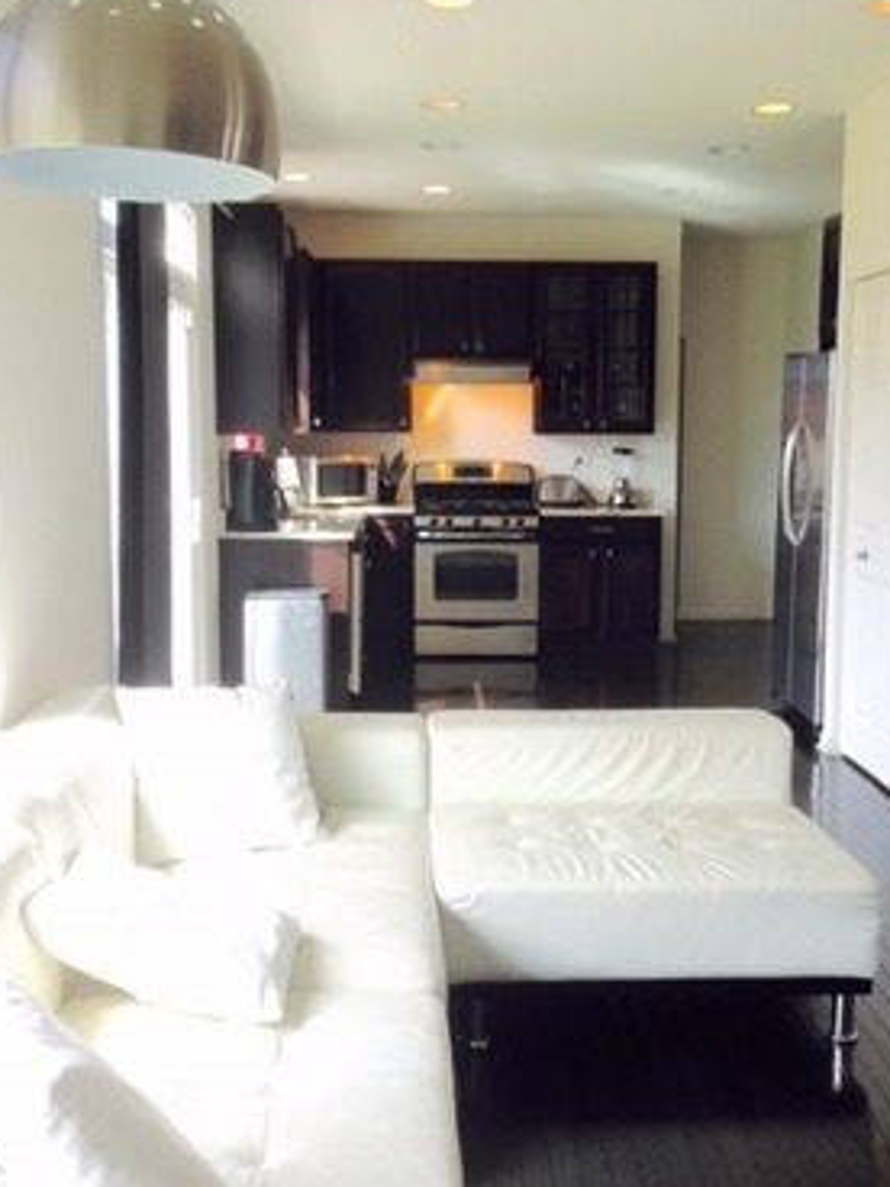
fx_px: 1474
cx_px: 458
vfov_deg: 43.8
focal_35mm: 43
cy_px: 571
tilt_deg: -2.6
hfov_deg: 33.6
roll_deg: -1.3
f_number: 2.4
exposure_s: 1/60
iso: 50
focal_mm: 4.12
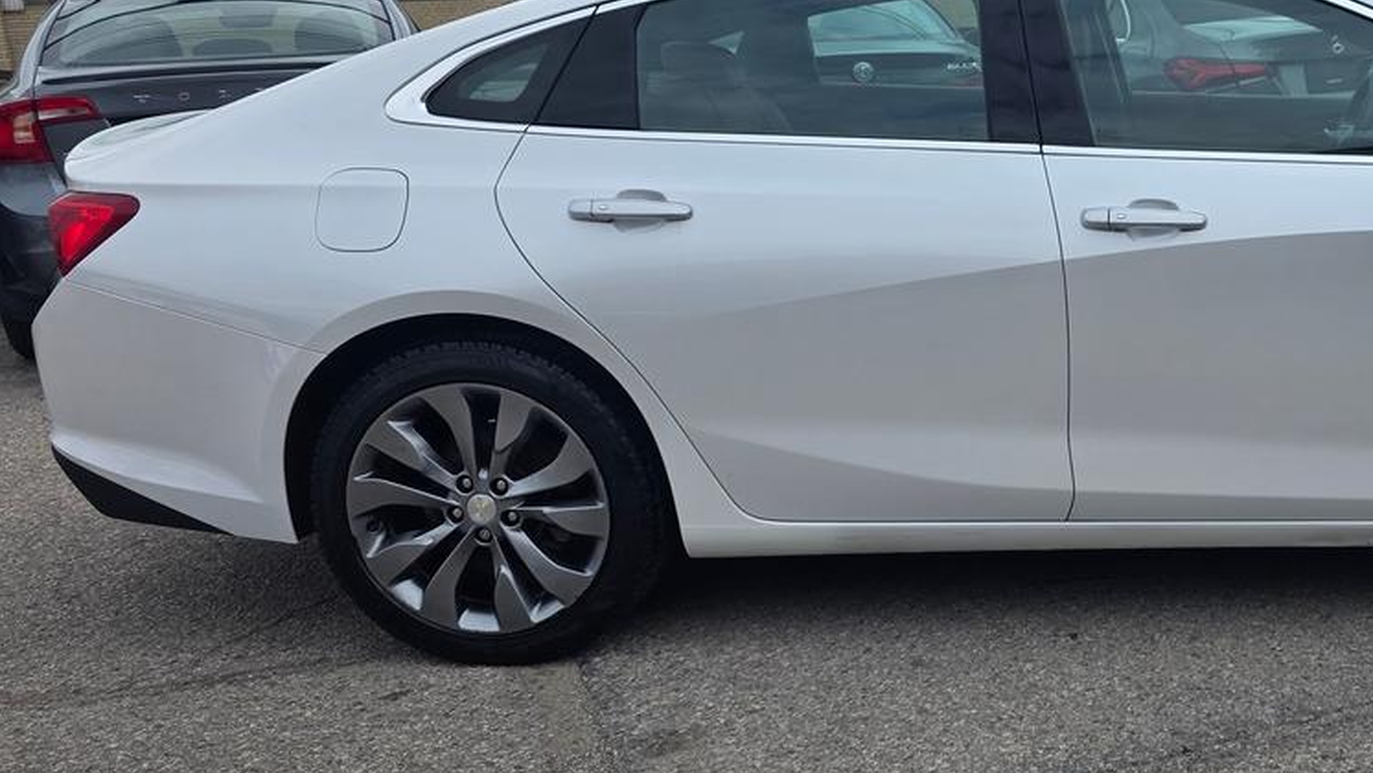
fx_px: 1566
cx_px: 1147
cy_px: 383
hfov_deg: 44.4
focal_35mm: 43
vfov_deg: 27.7
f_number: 1.7
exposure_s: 1/4889
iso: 80
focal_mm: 6.3
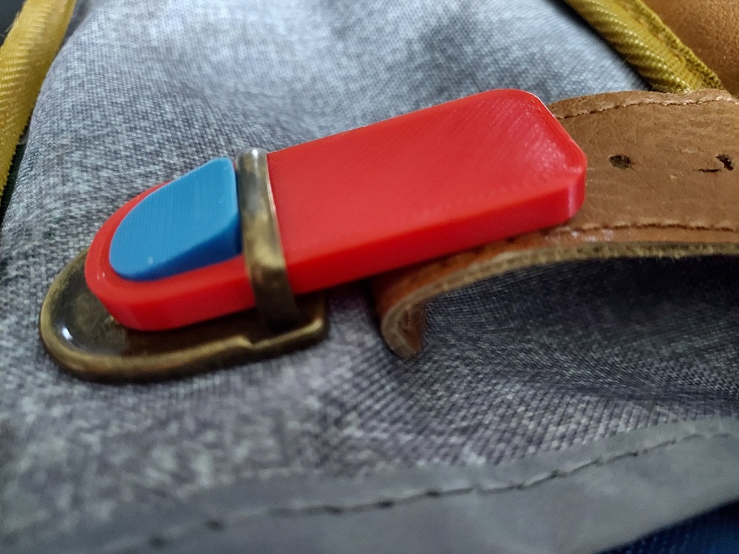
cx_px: 370
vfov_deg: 56.8
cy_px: 277
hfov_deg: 71.6
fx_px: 512
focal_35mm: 24
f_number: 1.8
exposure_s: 1/24
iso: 1000
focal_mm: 4.6
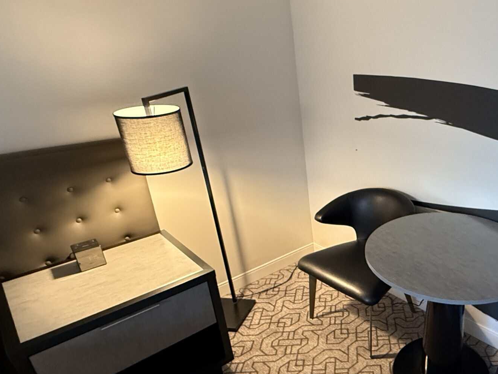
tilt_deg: -23.8
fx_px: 389
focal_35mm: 27
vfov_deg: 51.2
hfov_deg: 60.8
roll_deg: +0.8
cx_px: 388
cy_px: 216
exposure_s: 1/60
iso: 640
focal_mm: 2.22
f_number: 2.2
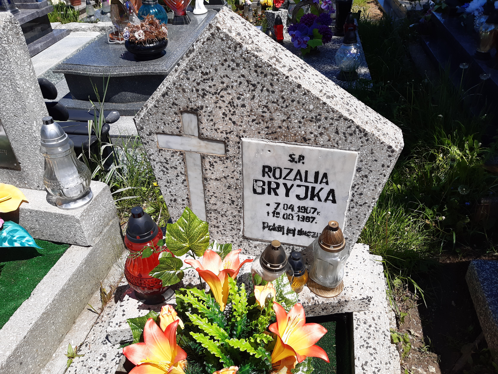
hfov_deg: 67.3
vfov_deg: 53.1
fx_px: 374
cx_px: 249
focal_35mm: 26
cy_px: 187
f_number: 1.7
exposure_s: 1/1894
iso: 40
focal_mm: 3.92
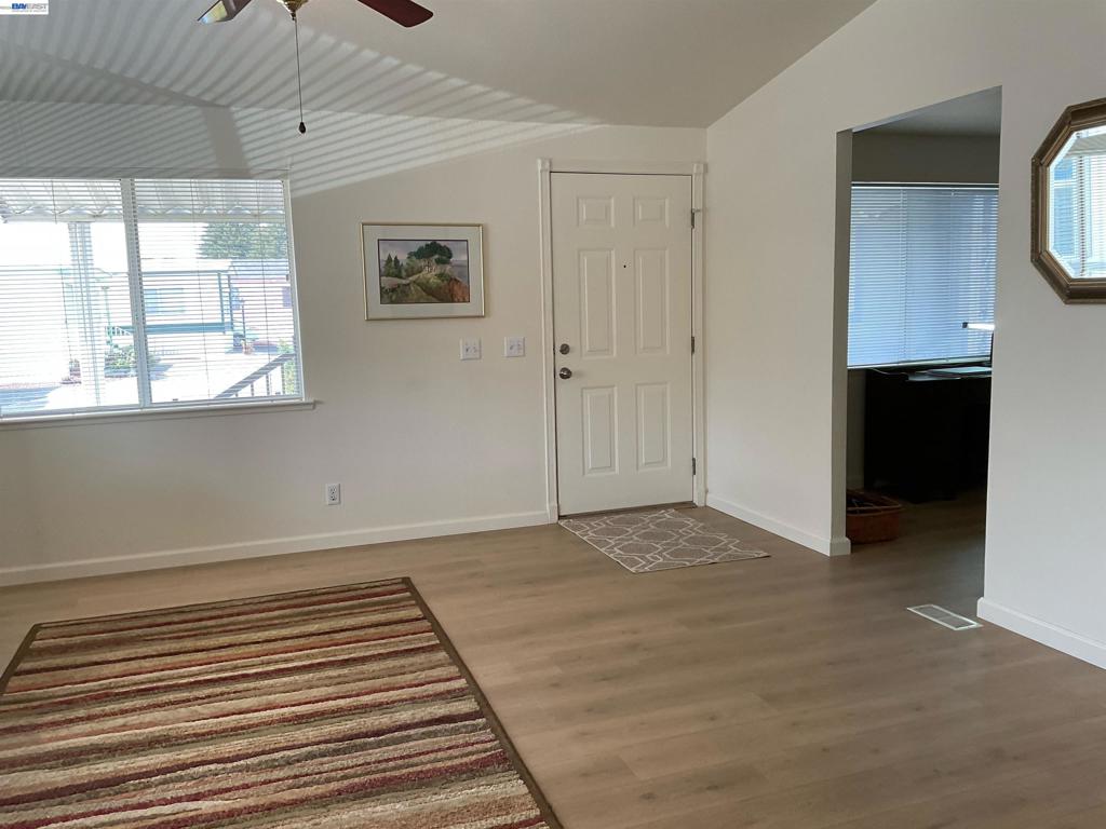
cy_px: 414
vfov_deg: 48.2
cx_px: 553
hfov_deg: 61.7
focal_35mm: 29
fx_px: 927
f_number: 1.8
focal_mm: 3
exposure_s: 1/120
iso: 64
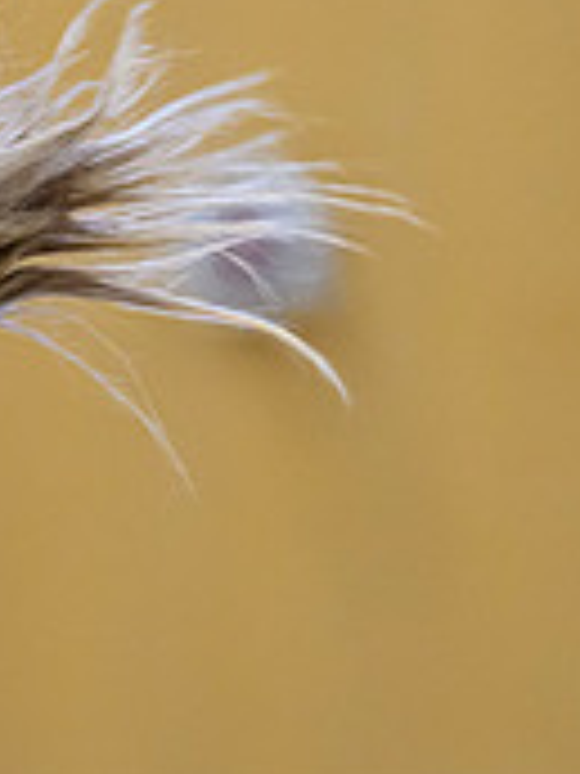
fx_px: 16778
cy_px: 401
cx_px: -390
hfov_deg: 2.0
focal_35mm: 751
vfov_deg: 2.6
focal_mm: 155
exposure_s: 1/1000
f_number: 3.2
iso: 4000
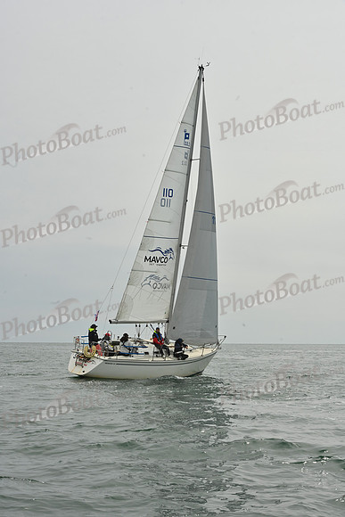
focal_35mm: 70
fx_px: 1006
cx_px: 172
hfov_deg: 19.5
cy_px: 258
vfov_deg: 28.8
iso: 320
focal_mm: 70
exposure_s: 1/800
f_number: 13
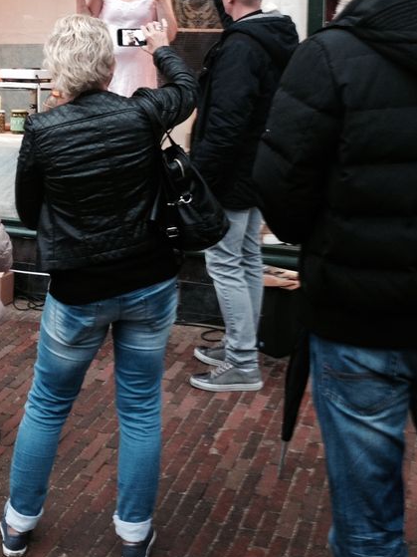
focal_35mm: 59
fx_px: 948
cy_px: 102
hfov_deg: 24.7
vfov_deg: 31.7
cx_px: 160
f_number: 2.4
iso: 100
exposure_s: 1/20
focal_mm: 4.12
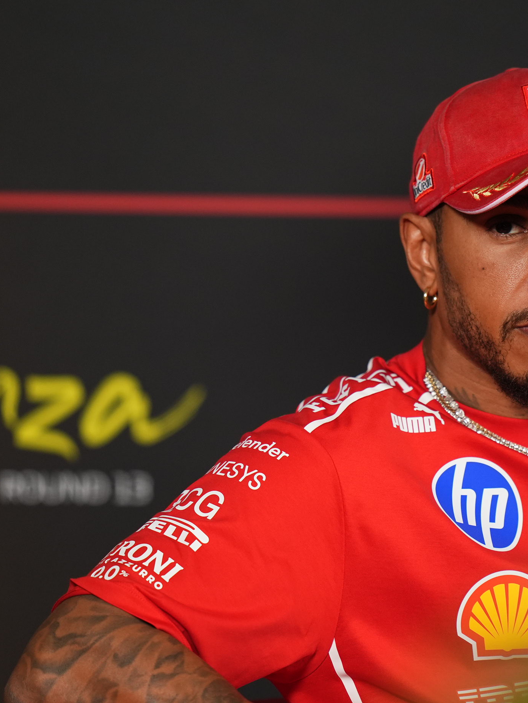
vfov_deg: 3.2
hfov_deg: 2.4
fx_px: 12666
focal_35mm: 623
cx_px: 283
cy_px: 363
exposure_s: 1/160
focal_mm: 400
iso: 1250
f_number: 2.8
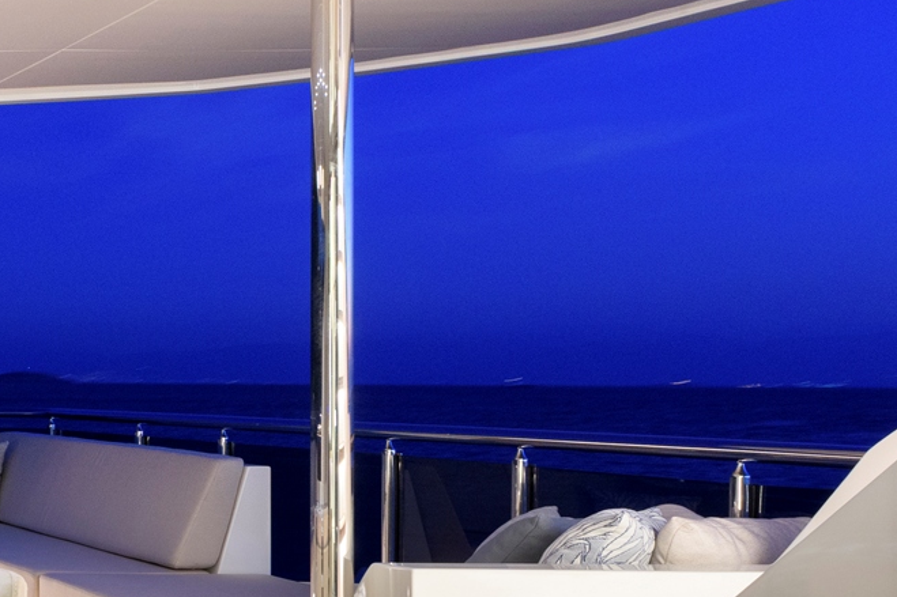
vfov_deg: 23.7
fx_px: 1420
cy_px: 353
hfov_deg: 24.5
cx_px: -542
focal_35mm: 57
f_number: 11
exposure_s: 1
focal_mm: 17
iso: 400
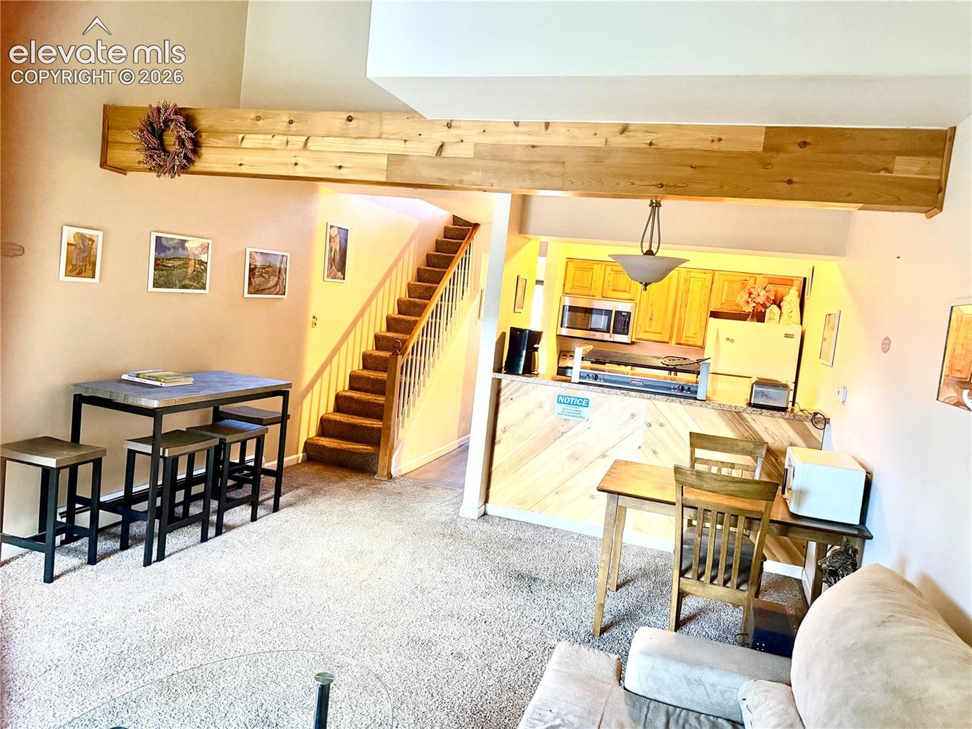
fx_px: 674
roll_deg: -5.5
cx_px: 486
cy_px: 364
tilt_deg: -4.3
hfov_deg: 71.6
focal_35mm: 24
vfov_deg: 56.8
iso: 800
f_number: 1.78
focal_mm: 6.76
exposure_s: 1/60
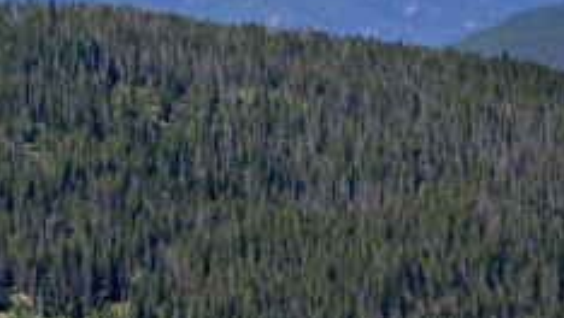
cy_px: -81
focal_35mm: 386
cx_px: -80
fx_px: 5777
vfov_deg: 3.1
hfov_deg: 5.6
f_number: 16
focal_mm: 90
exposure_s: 1/125
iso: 200
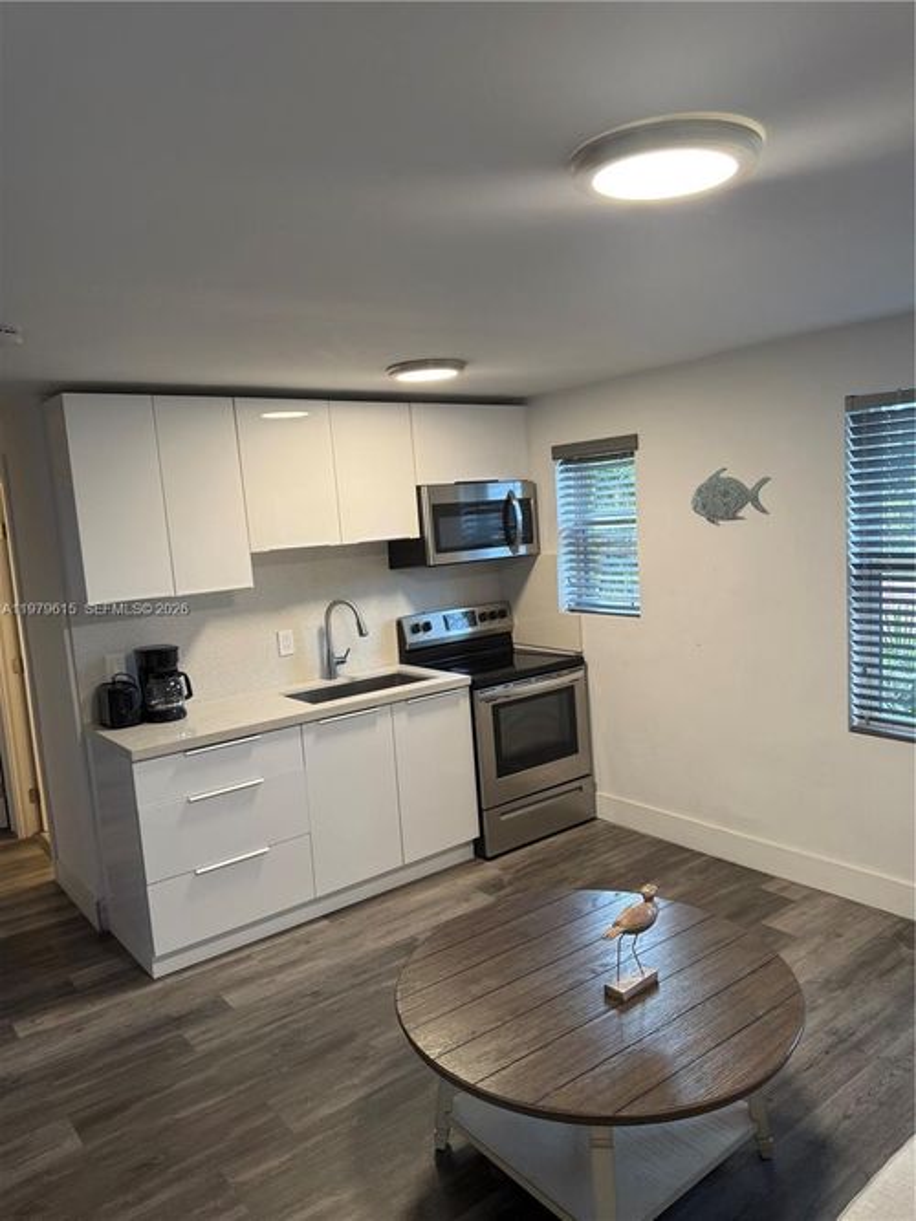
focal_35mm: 24
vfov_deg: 71.6
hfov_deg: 56.8
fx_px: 847
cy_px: 610
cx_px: 458
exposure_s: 1/60
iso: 125
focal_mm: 6.76
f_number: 1.78
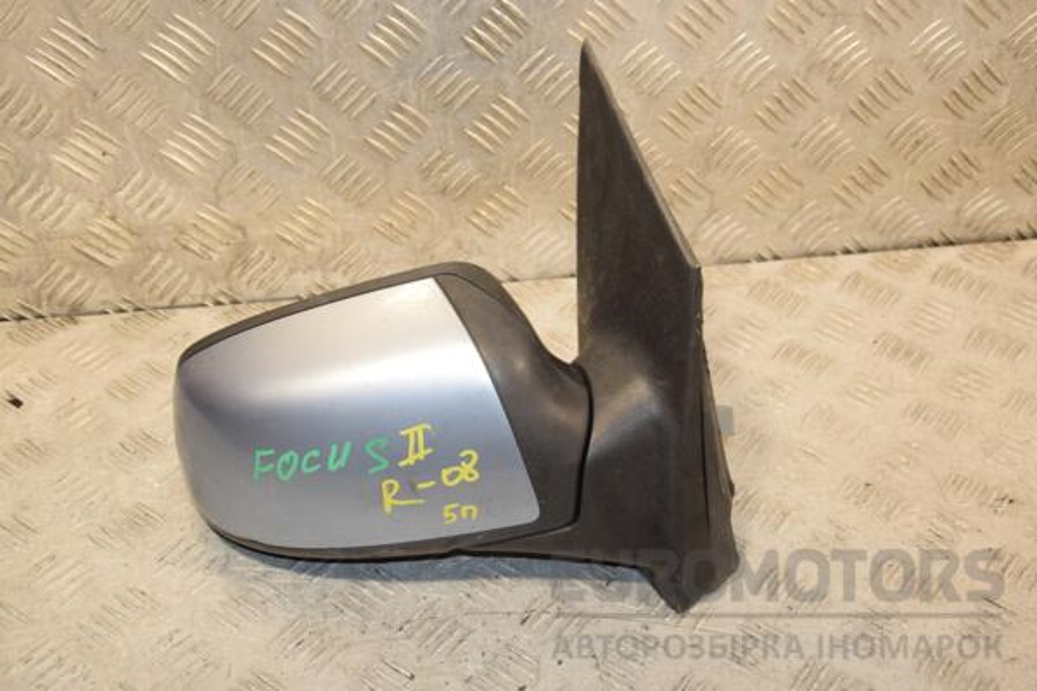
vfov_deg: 26.5
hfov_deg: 38.9
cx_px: 518
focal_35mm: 51
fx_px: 1469
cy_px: 346
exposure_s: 1/200
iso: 800
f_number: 5.6
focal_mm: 34
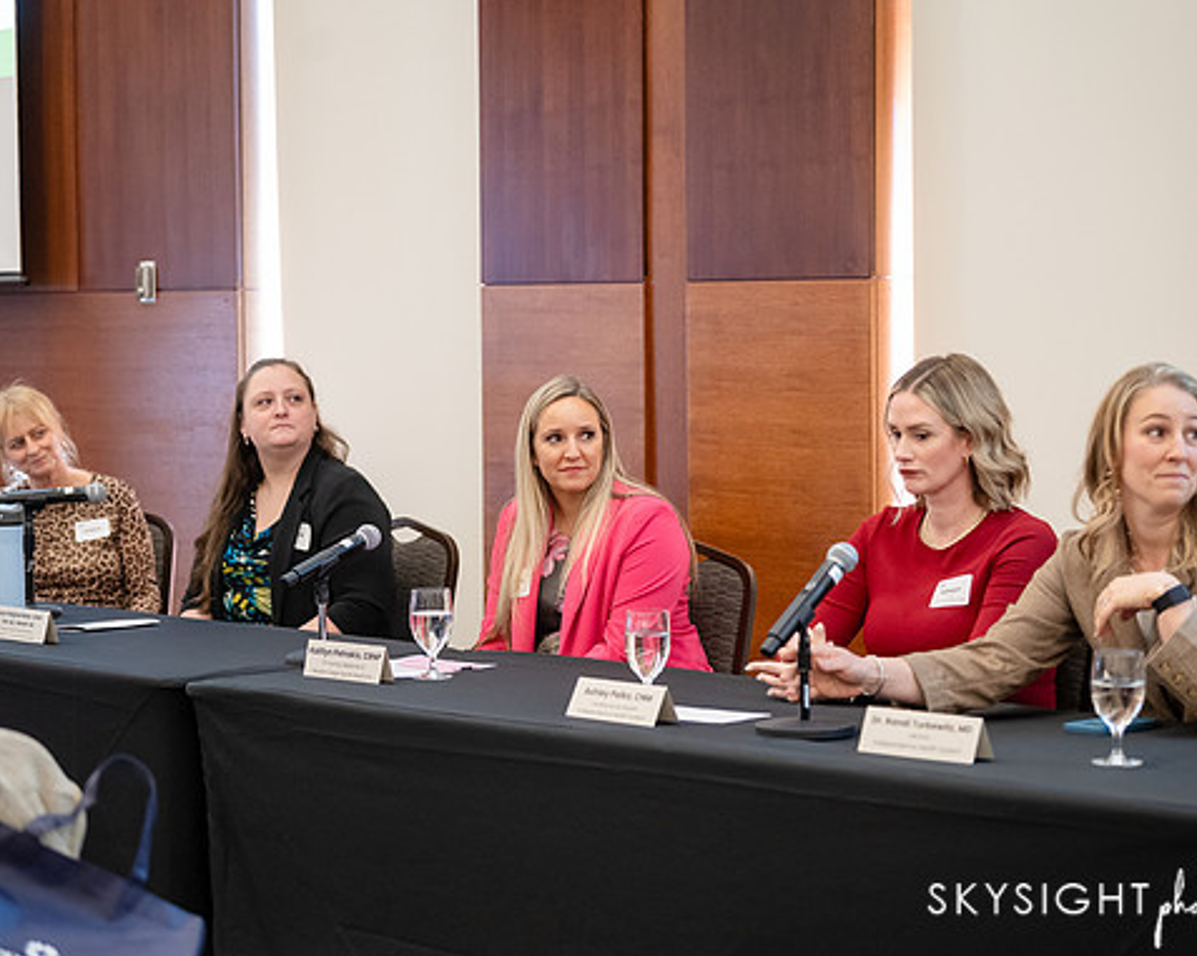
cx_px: 640
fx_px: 3116
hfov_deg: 21.7
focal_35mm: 88
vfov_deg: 17.4
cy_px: 475
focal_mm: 75
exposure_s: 1/250
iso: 3200
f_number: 2.8
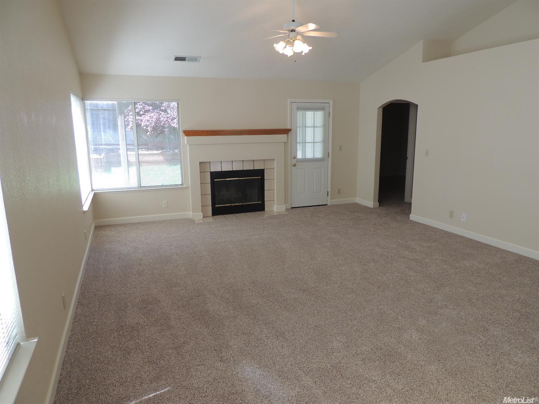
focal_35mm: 24
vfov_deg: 56.8
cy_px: 202
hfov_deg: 71.6
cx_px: 270
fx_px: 374
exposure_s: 1/40
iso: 100
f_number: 3
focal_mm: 4.3
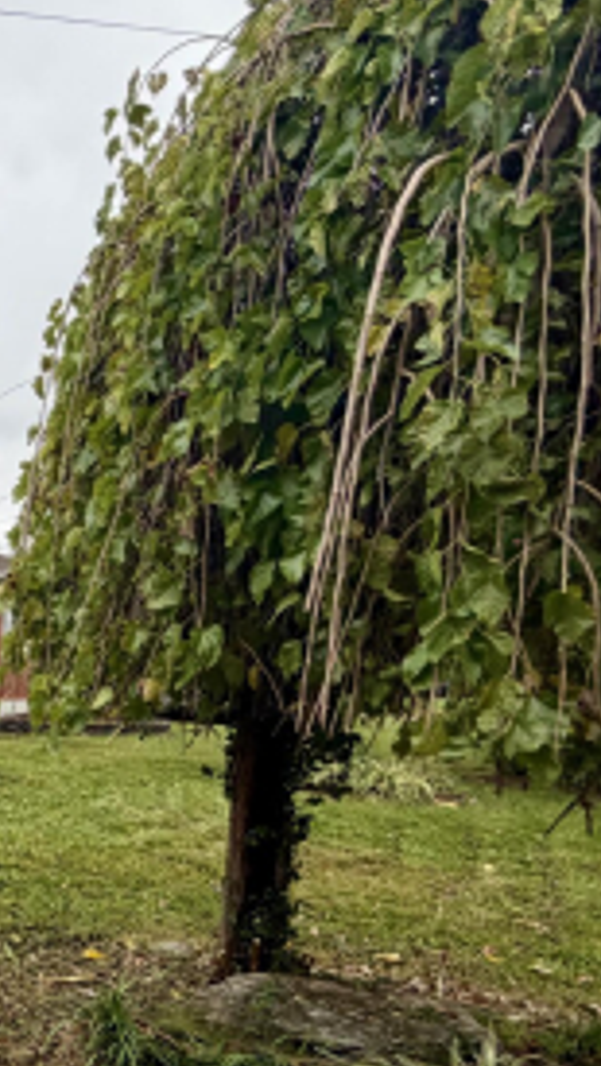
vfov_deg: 52.2
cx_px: -425
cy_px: 764
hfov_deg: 22.3
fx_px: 1047
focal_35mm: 37
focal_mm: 2.22
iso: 50
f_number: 2.2
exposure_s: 1/336
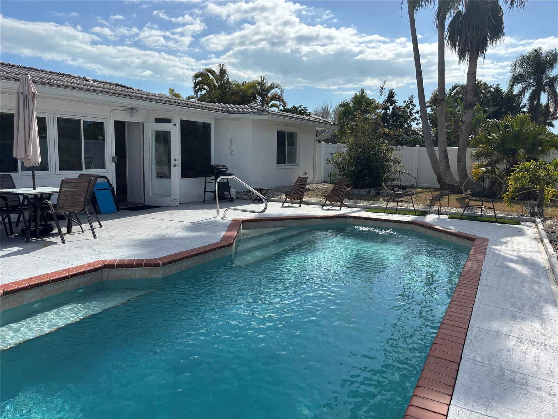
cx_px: 279
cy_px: 210
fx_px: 419
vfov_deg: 53.1
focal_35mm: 26
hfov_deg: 67.3
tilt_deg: -6.8
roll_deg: -0.4
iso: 50
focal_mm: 5.96
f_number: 1.6
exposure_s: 1/5348
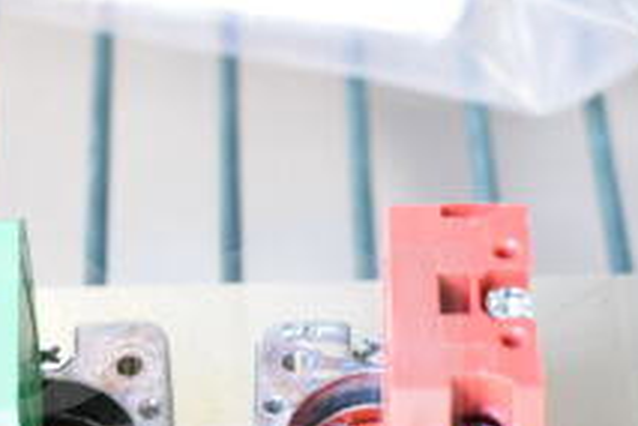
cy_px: 482
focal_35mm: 107
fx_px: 1904
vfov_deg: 12.5
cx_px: 204
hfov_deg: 19.0
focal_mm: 25
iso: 1600
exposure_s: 1/80
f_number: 4.5
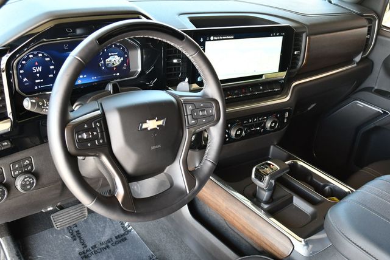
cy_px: 130
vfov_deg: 36.9
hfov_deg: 53.1
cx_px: 195
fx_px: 390
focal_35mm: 36
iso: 800
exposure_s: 1/125
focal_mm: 18
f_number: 3.5
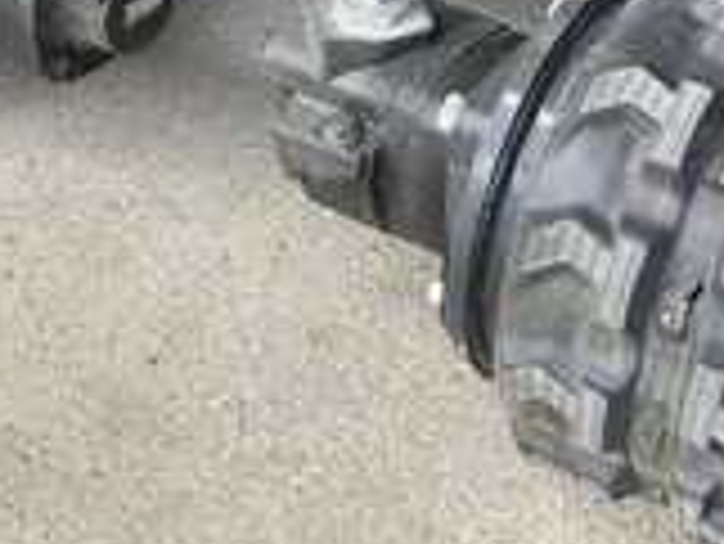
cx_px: 409
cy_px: -40
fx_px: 1507
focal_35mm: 72
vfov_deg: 19.7
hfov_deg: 27.0
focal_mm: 3
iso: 32
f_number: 1.8
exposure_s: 1/122
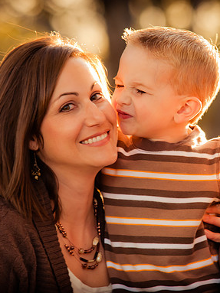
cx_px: 149
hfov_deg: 4.3
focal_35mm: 349
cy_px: 146
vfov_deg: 5.7
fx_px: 2959
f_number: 3.5
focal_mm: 160
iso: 500
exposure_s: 1/320
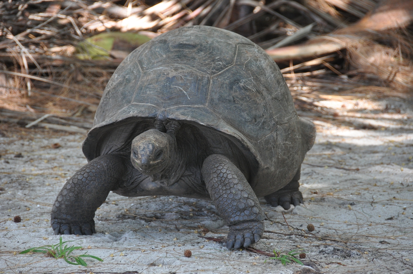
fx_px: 3437
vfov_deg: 4.6
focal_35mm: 300
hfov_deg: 6.9
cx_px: 206
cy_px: 137
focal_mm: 200
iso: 800
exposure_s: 1/125
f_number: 5.6
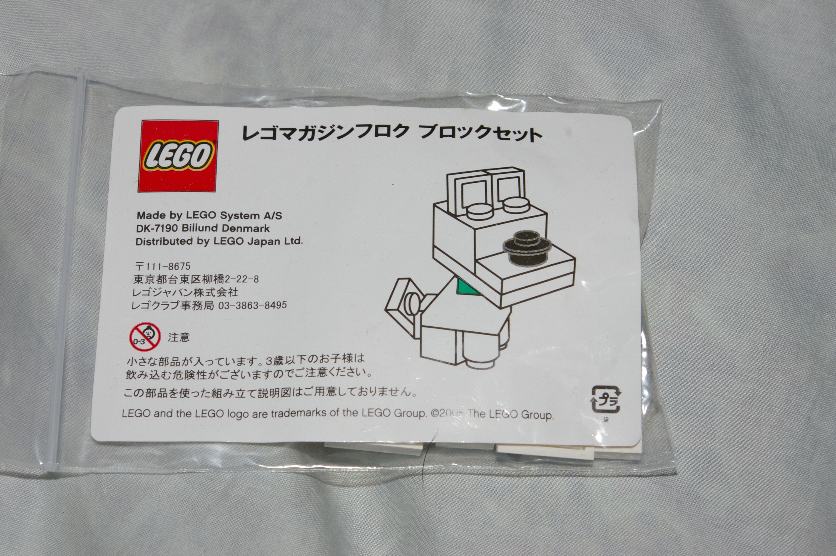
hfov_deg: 27.0
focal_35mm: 75
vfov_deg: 18.1
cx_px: 418
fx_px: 1740
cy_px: 278
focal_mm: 50
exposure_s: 1/60
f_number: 13
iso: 200
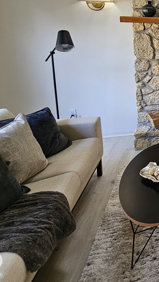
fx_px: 225
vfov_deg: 60.4
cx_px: 256
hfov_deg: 25.3
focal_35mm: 30
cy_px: 67
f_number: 2.2
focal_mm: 2.2
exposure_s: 1/60
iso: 160
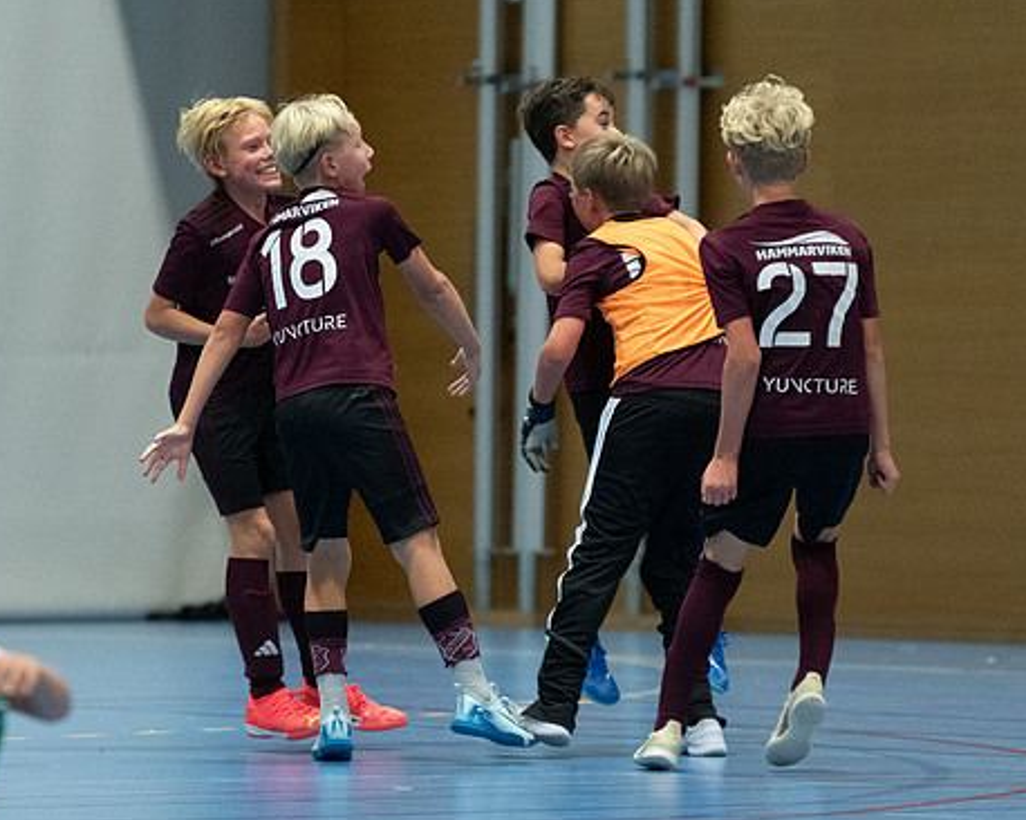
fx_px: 12657
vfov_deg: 3.7
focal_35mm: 417
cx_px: 551
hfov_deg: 4.6
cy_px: 493
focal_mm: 200
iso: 5000
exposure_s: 1/500
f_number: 3.2
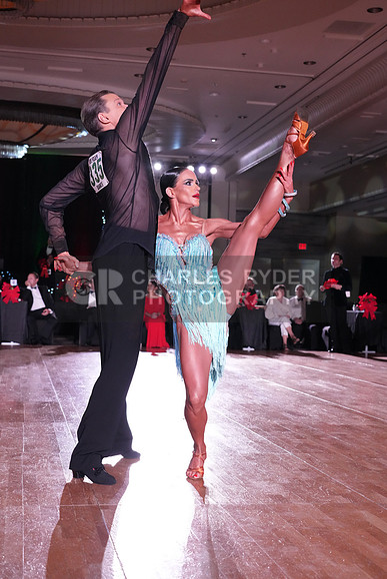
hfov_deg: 27.0
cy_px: 290
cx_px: 194
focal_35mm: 50
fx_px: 806
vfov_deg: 39.6
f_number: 5
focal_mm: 50
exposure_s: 1/320
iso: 6400
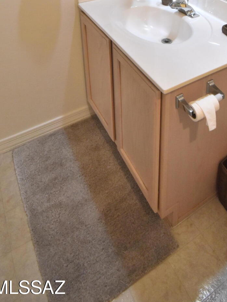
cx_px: 149
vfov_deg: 47.3
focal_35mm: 31
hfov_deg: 44.9
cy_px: -7
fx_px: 271
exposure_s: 1/125
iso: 1400
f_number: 4.5
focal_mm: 10
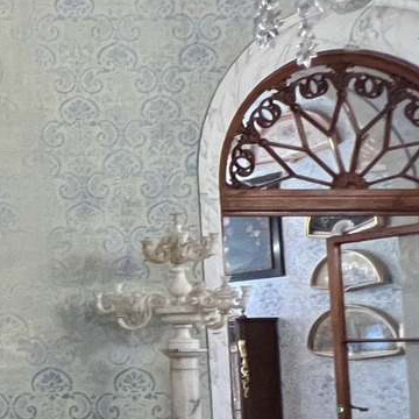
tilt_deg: +3.2
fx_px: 698
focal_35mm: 51
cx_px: -446
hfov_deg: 18.5
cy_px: 315
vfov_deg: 32.7
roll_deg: +0.1
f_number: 1.8
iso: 640
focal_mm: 1.57
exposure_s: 1/50
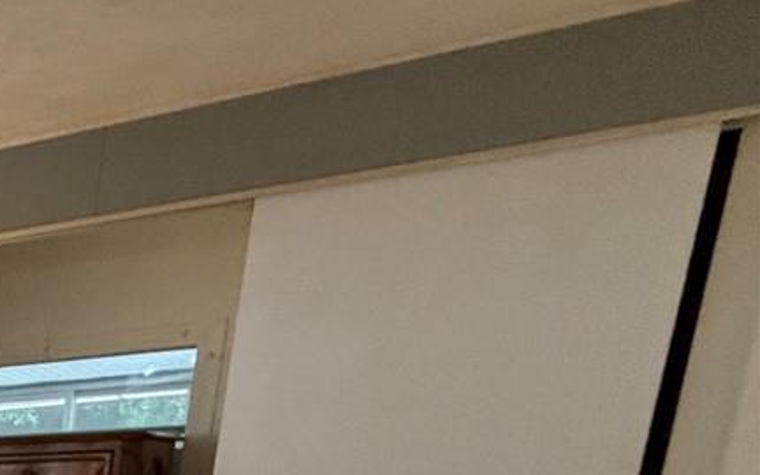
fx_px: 1139
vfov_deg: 19.5
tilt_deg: -12.2
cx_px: -646
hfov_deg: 21.4
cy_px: 771
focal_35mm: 55
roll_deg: +2.1
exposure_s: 1/60
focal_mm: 2.22
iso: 250
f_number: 2.2
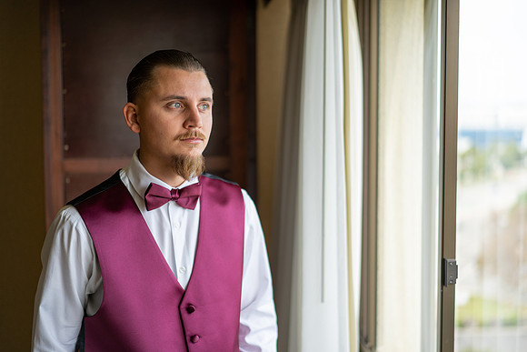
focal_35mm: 55
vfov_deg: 24.6
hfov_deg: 36.2
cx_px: 264
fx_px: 805
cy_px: 176
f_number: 1.8
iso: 100
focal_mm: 55
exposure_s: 1/500
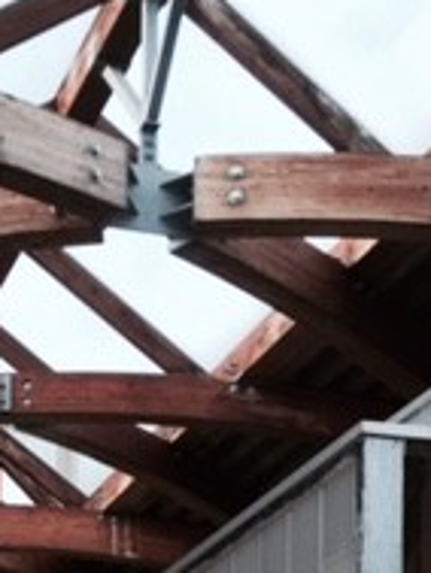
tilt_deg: +3.3
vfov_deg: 17.4
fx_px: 1625
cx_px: 70
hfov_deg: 15.0
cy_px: 937
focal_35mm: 98
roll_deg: +0.0
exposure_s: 1/120
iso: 40
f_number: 2.2
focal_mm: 4.15
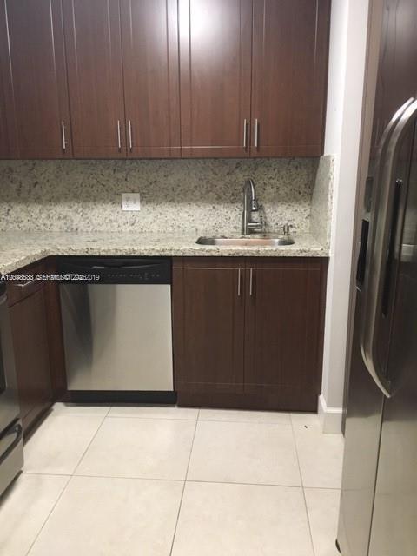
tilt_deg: -11.8
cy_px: 278
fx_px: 466
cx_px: 208
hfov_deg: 48.2
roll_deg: -1.0
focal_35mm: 29
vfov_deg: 61.7
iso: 200
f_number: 2.2
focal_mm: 4.15
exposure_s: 1/24
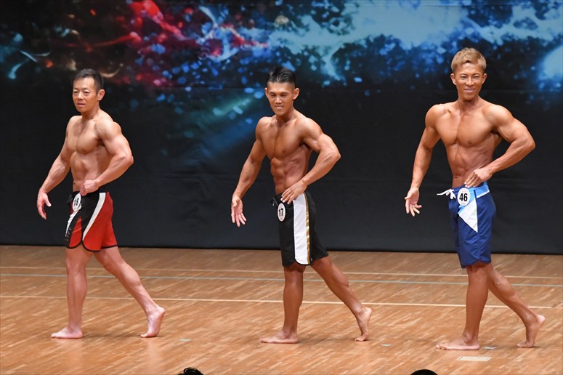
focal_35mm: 255
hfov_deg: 8.1
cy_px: 188
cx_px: 282
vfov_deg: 5.4
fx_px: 3986
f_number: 5.6
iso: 8000
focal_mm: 170
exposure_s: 1/400
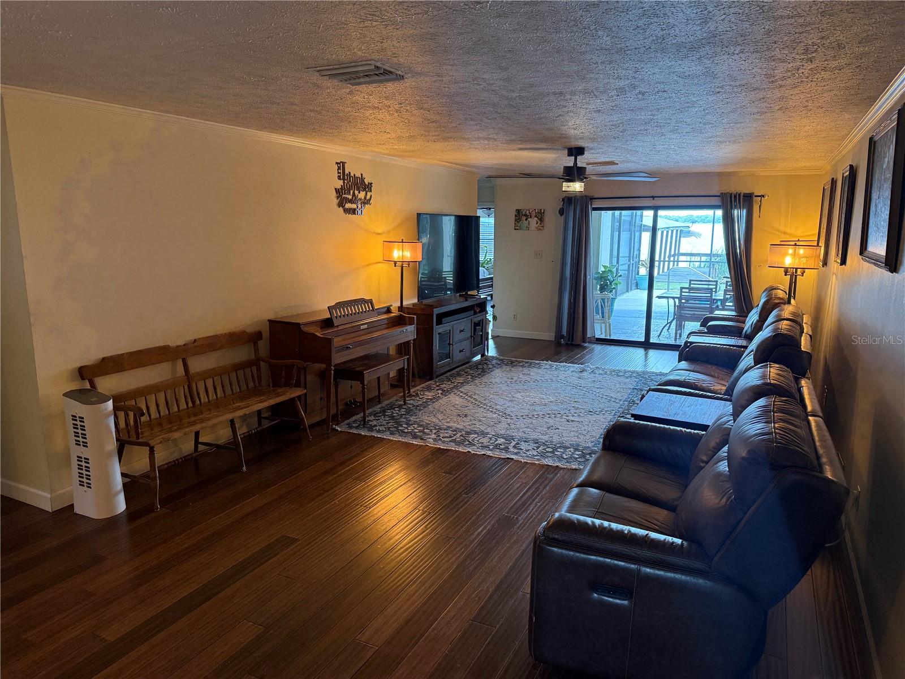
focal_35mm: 24
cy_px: 340
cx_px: 452
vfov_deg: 56.8
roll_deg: -0.8
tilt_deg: -11.6
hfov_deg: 71.6
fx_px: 627
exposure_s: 1/60
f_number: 1.78
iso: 250
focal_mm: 6.76
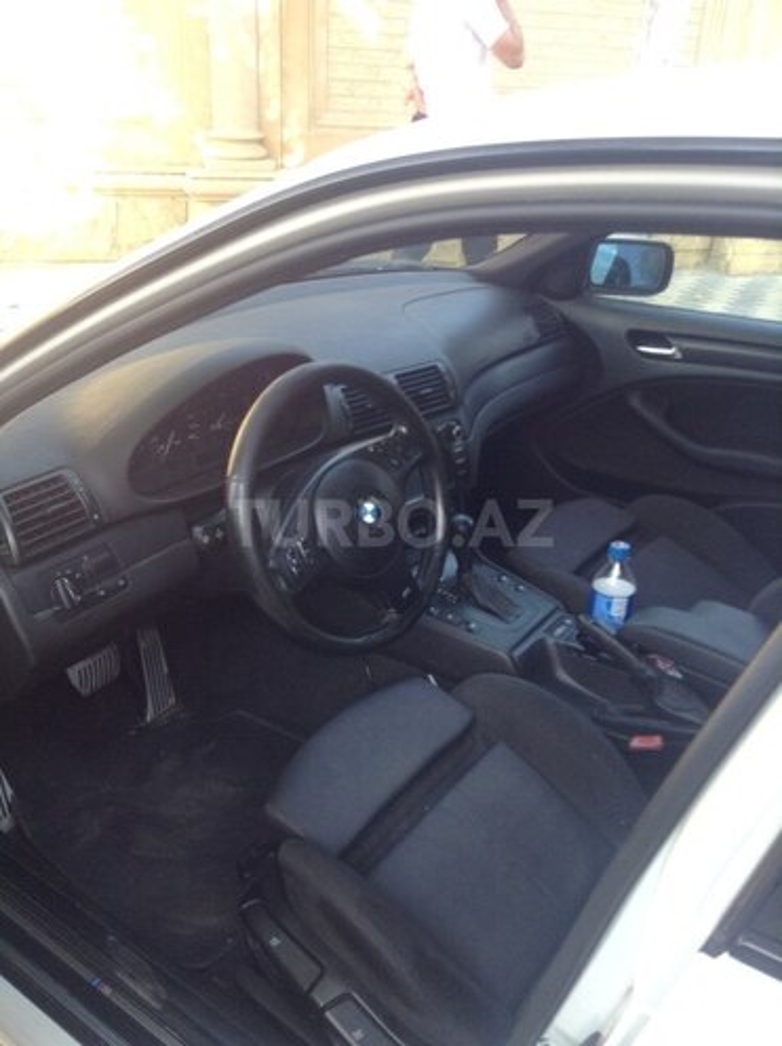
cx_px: 391
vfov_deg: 55.4
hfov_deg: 42.9
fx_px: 996
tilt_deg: -30.2
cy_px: 523
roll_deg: -3.9
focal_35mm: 33
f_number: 2.4
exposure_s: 1/60
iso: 40
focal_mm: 3.3
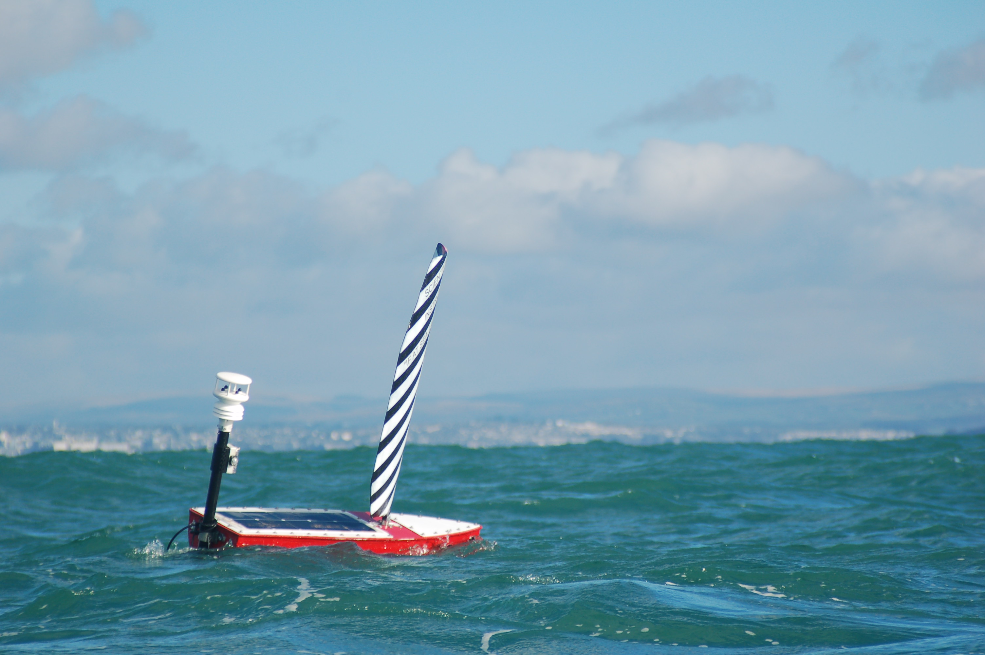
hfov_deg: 10.2
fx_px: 5536
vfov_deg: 6.8
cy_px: 328
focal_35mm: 202
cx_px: 492
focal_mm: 135
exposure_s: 1/800
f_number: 5.6
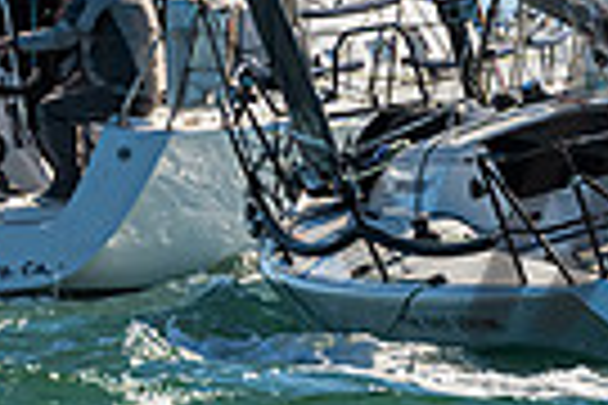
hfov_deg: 0.9
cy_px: -402
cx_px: -96
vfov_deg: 0.6
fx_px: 39787
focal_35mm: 2356
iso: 400
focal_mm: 400
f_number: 8
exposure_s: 1/2000
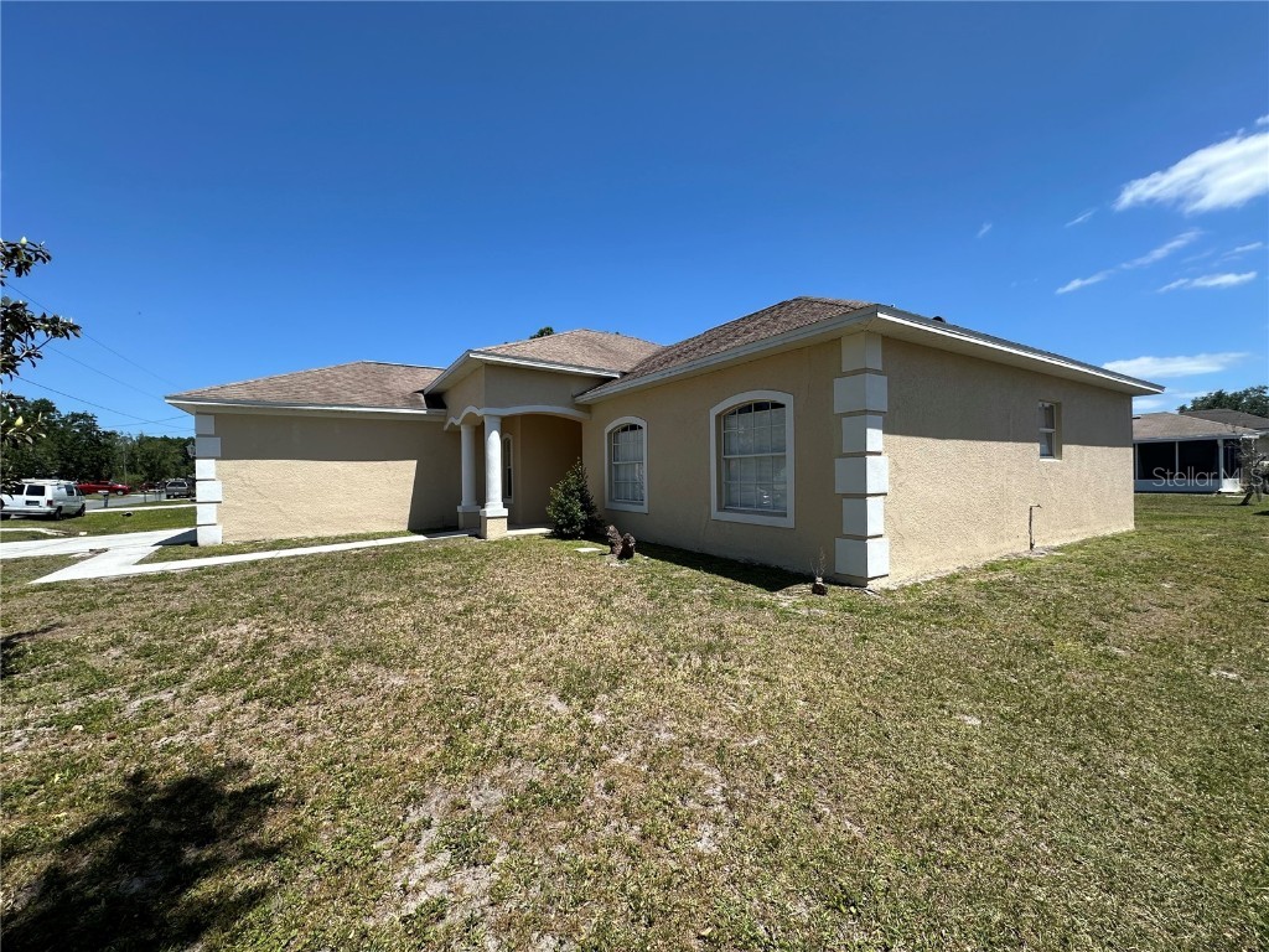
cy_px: 476
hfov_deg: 102.1
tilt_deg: +0.0
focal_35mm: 14
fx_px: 513
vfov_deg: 85.7
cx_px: 634
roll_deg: +0.3
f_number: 2.2
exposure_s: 1/1667
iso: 40
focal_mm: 2.22
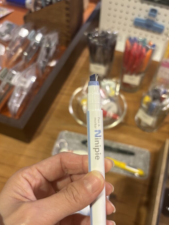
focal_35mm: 30
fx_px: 195
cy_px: 125
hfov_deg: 46.8
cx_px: 91
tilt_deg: -55.6
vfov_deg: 59.8
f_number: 1.6
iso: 125
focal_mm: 5.96
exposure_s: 1/60
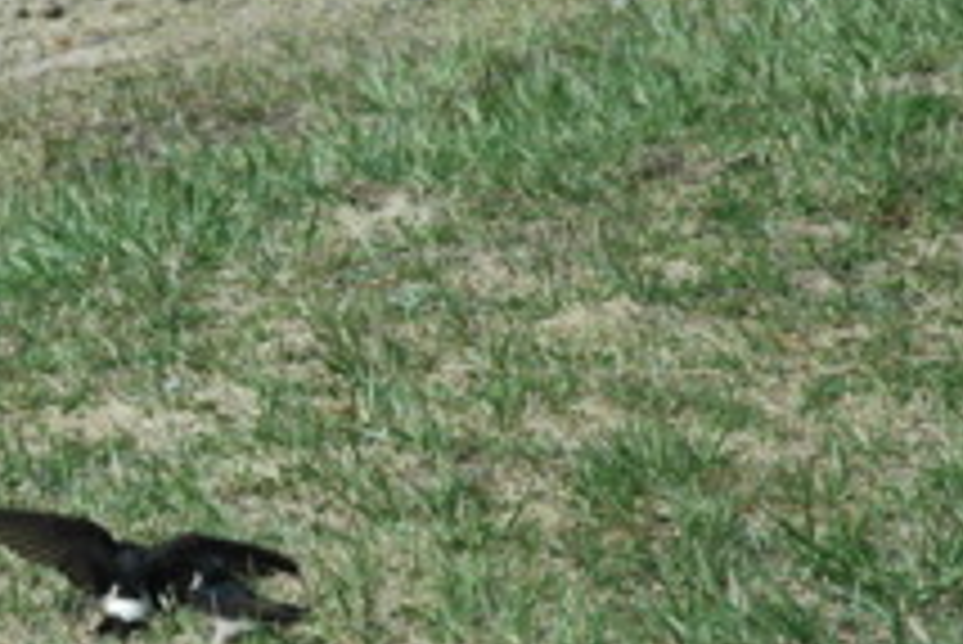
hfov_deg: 7.0
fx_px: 7870
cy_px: 574
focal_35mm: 294
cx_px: -54
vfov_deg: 4.7
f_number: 13
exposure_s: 1/640
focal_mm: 70
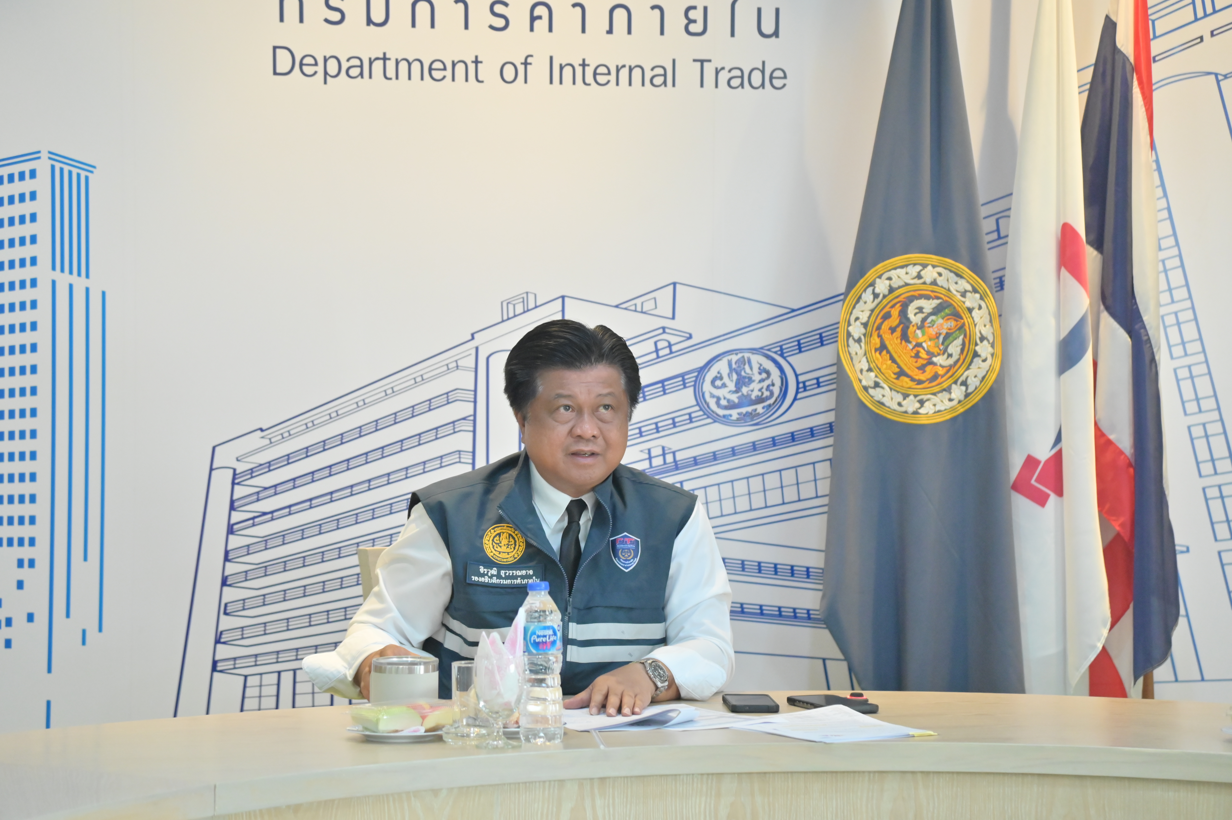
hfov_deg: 16.8
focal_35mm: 122
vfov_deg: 11.2
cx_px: 611
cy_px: 411
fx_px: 4172
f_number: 4.5
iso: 5000
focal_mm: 120
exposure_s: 1/200
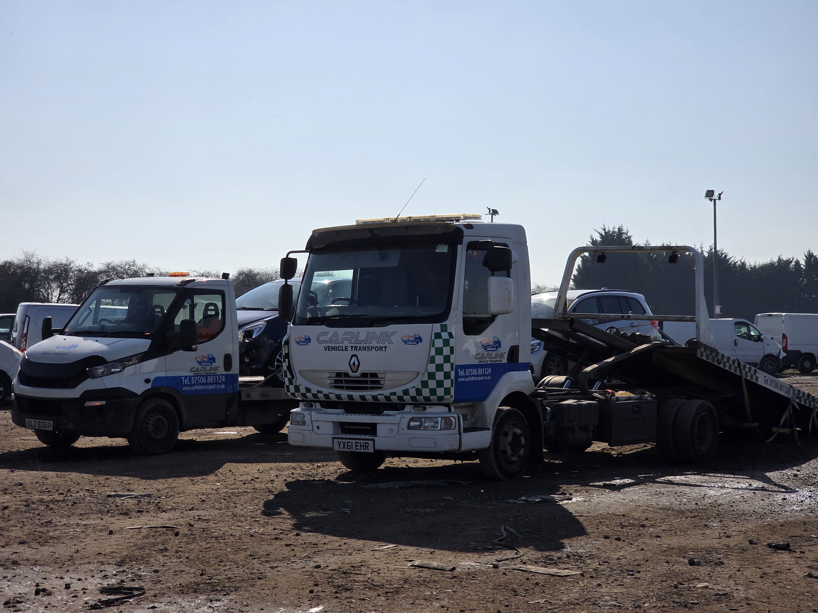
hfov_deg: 28.2
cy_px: 306
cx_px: 409
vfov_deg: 21.3
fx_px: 1631
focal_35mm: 69
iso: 50
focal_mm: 7.9
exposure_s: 1/4643
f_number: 2.4
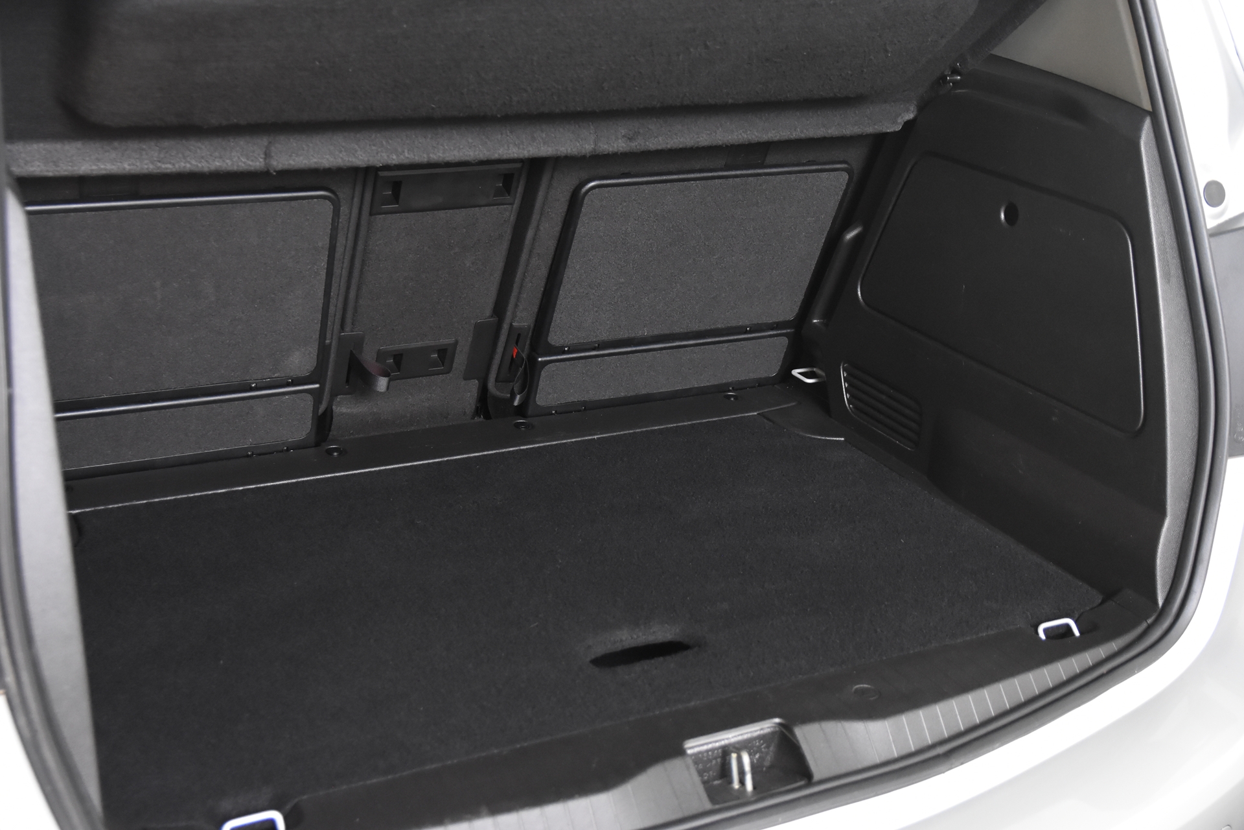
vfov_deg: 28.9
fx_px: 1607
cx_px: 622
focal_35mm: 46
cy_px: 415
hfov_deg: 42.3
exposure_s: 1/50
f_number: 3.3
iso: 2500
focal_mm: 31
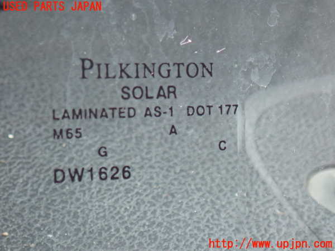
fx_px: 968
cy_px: 126
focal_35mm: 100
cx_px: 168
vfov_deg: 14.8
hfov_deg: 19.6
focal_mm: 18
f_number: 4.9
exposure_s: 1/100
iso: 400
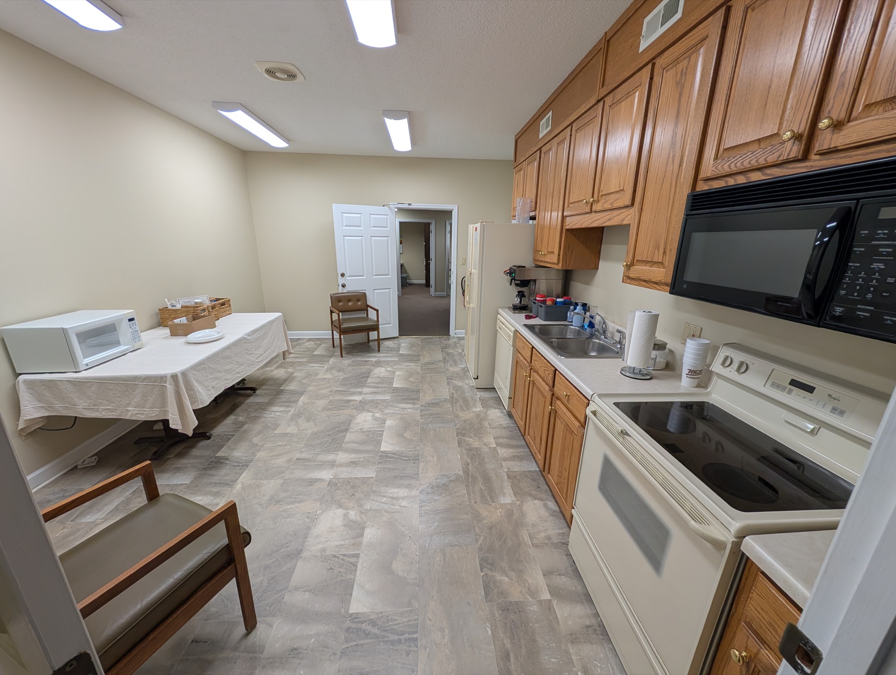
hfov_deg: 110.5
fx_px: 311
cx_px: 448
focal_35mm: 12
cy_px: 338
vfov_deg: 94.6
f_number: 1.7
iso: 53
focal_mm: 2.02
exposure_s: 1/121
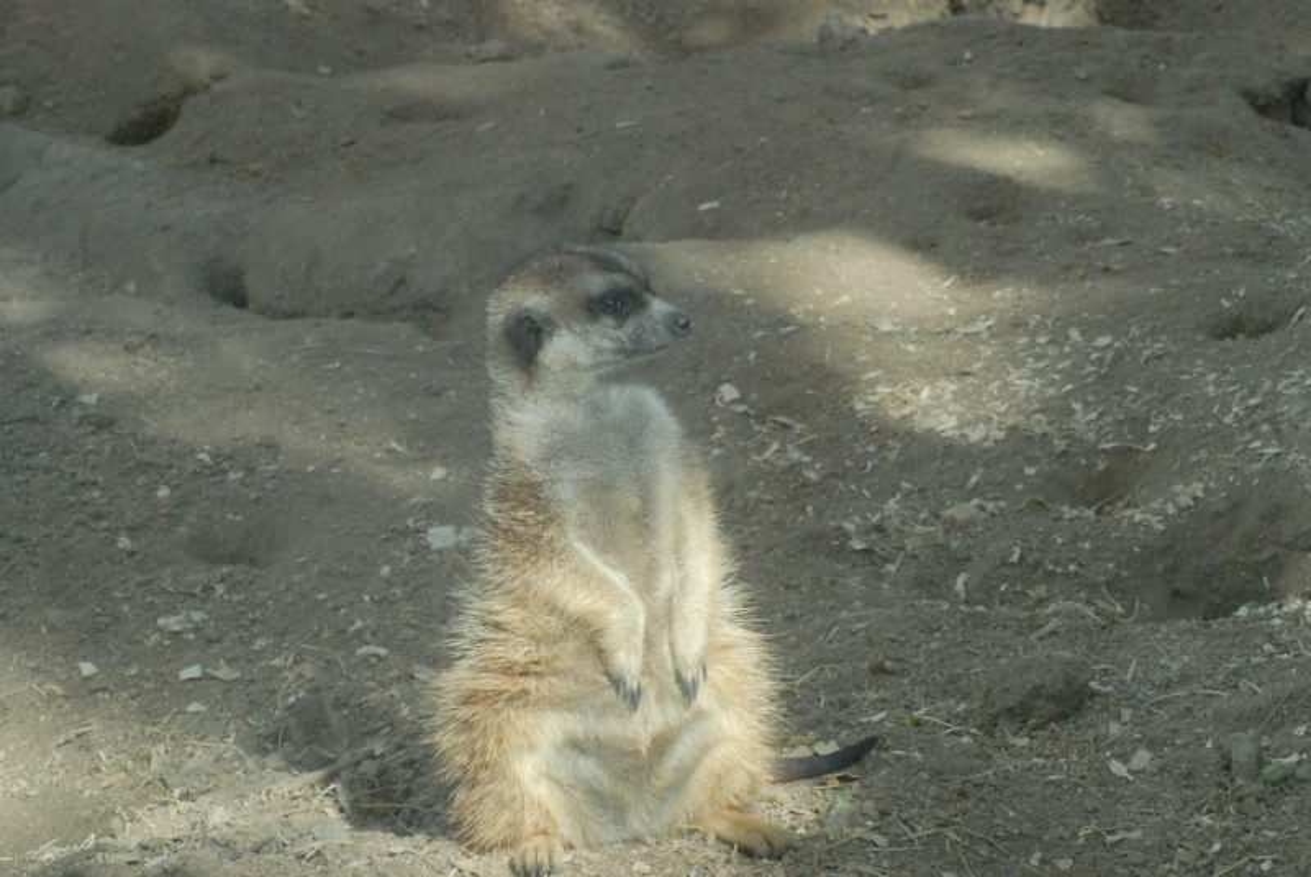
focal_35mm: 150
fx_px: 5467
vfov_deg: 9.2
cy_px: 438
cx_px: 656
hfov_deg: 13.7
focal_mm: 100
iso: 1600
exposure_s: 1/125
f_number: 16
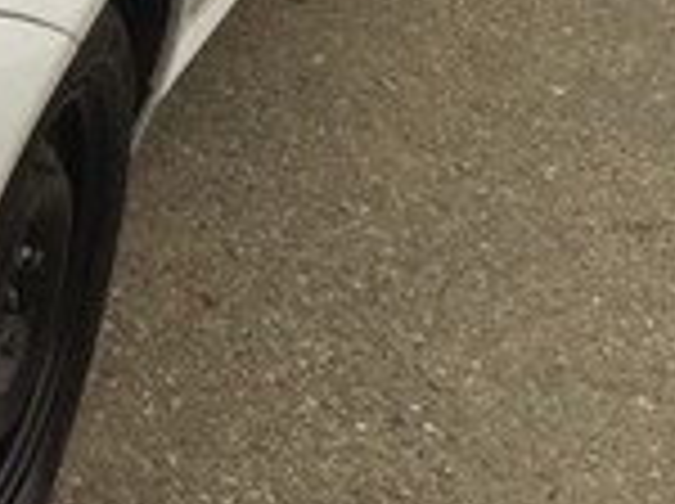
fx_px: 2492
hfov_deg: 13.3
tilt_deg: -18.7
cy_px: -218
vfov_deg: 11.2
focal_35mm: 128
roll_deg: -5.0
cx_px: -666
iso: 32
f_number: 2.2
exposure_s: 1/1721
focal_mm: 4.15
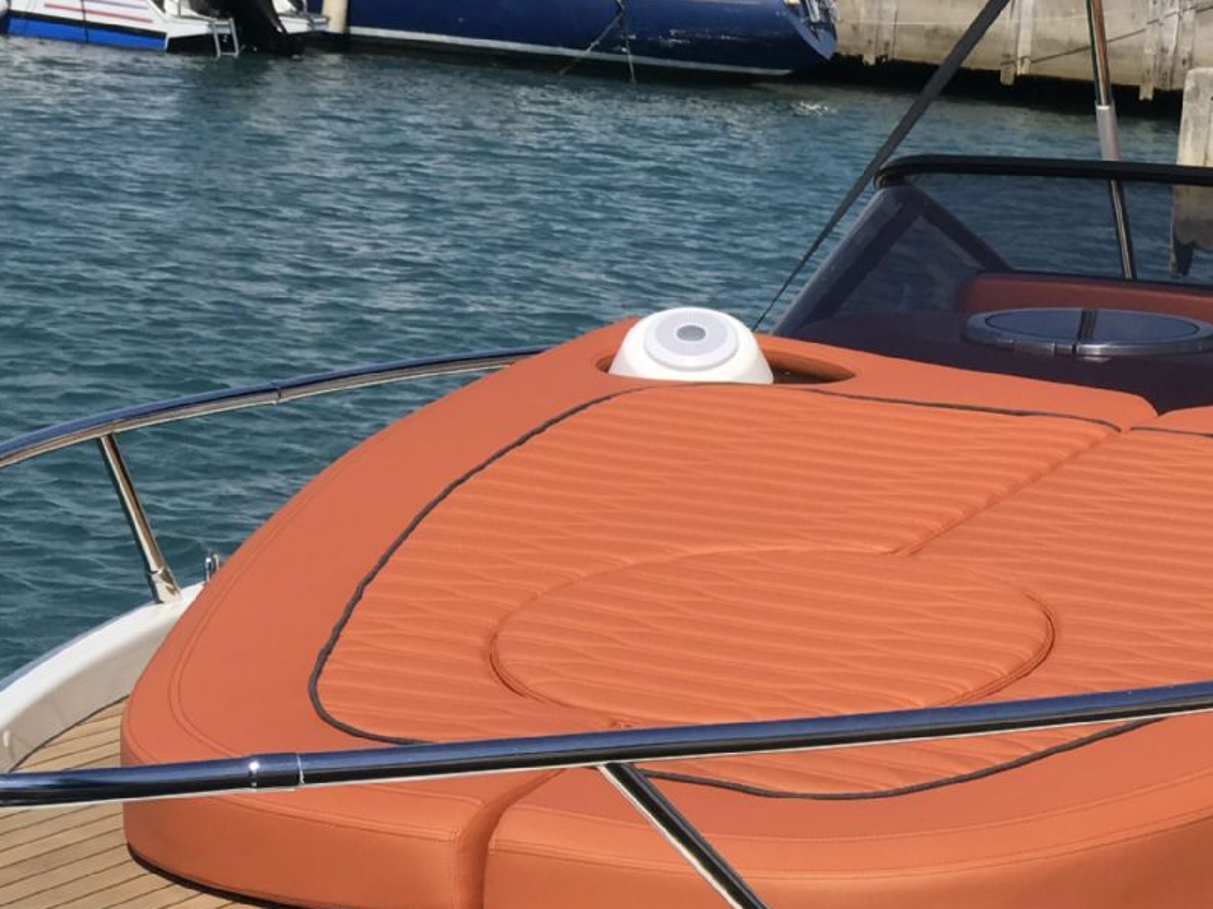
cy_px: 662
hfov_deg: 14.2
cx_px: 1228
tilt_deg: -9.2
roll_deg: -5.6
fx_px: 4800
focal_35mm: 137
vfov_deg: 10.8
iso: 20
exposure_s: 1/1368
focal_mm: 6.6
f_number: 2.8
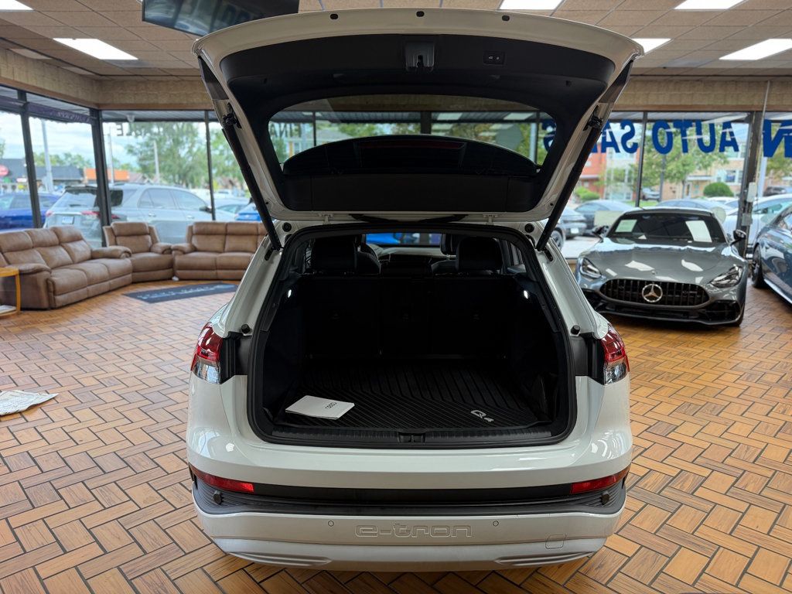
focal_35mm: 24
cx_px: 396
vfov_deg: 56.8
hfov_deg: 71.6
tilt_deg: -12.2
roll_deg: +0.0
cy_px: 297
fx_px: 549
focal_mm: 6.76
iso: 160
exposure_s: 1/120
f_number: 1.78
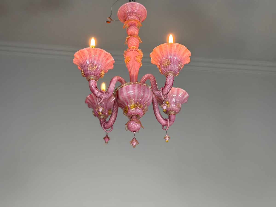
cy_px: 104
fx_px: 383
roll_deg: +0.2
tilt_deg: +29.7
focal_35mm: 48
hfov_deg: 39.7
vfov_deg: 30.3
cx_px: 138
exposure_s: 1/100
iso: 100
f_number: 1.78
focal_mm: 6.76
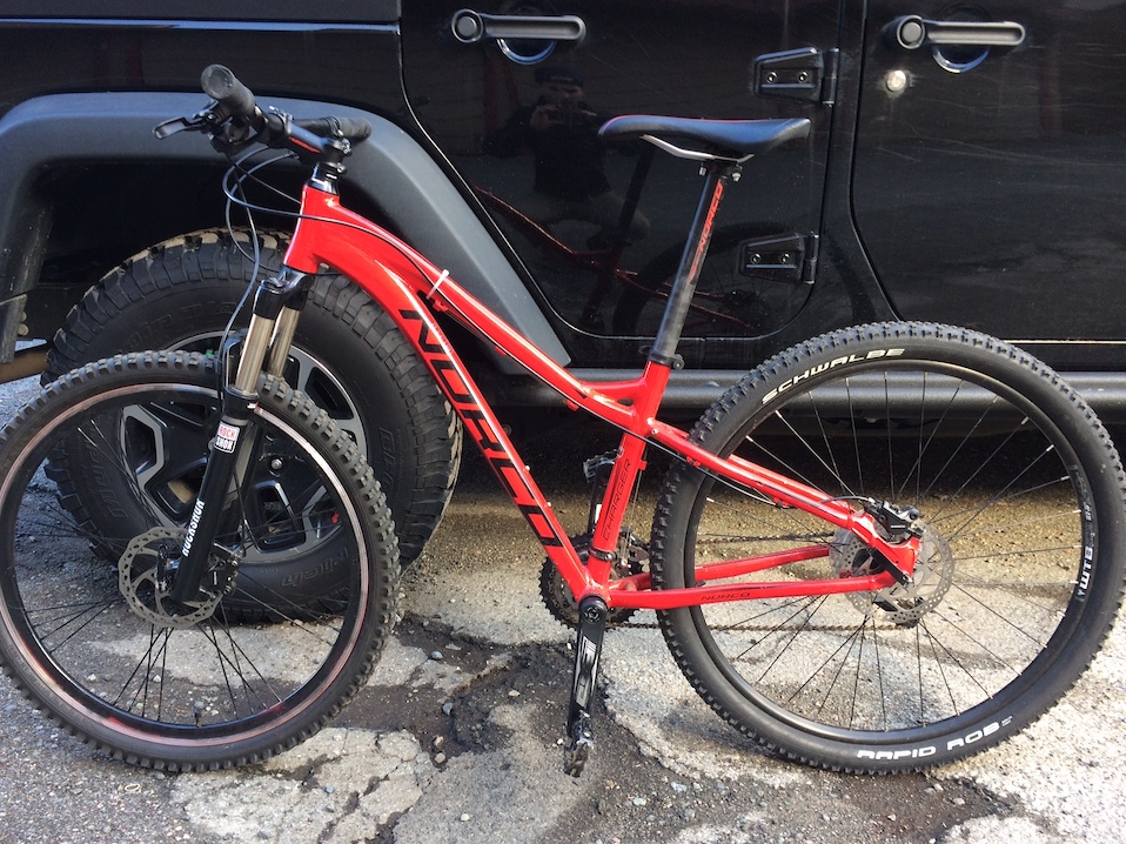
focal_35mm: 31
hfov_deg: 58.3
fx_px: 1008
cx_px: 542
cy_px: 446
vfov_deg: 45.4
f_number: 2.2
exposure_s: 1/60
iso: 50
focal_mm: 4.15
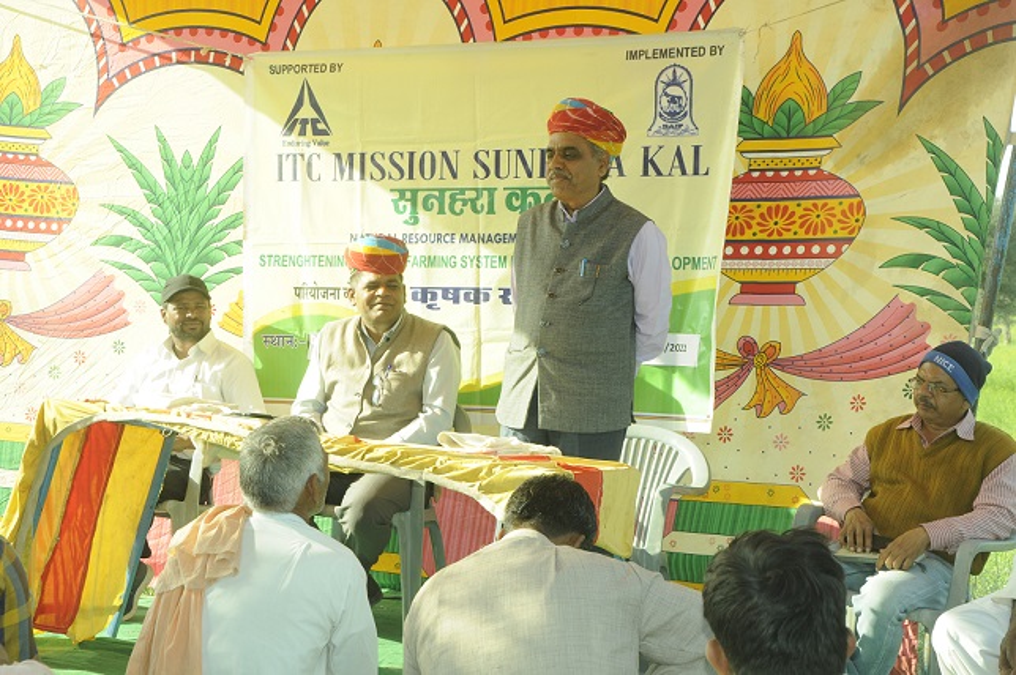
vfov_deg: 23.7
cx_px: 508
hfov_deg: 35.1
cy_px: 338
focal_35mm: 57
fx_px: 1607
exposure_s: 1/125
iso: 400
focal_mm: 38
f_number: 9
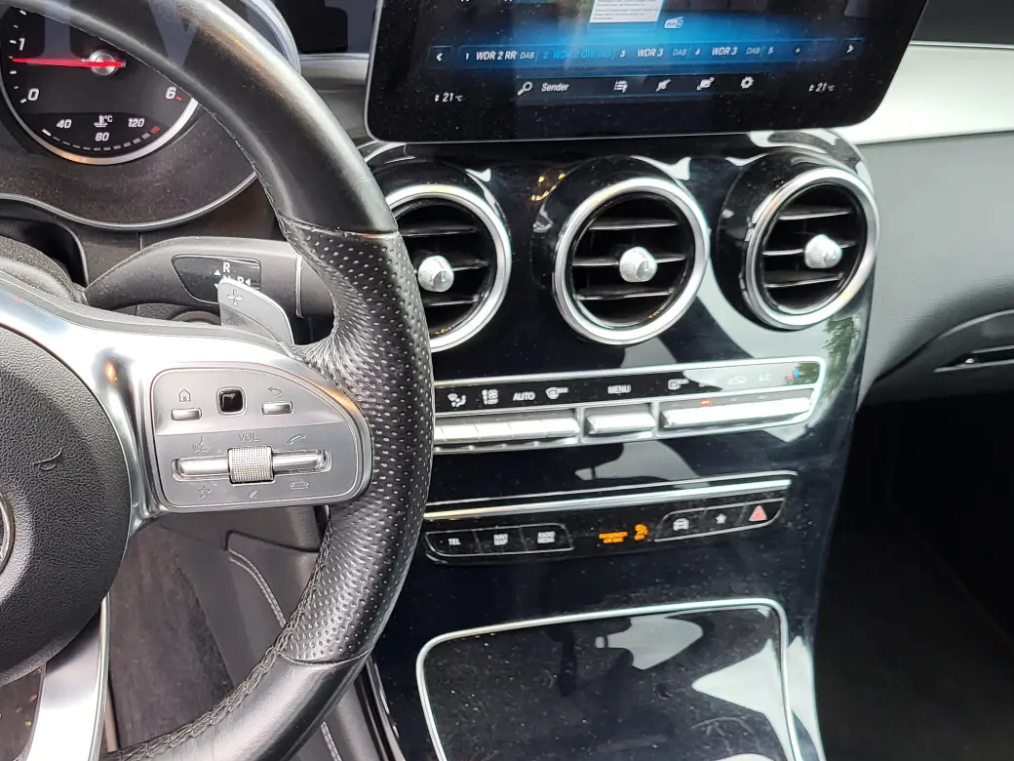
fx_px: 1406
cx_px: 246
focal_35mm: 48
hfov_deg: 38.6
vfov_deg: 30.1
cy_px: 485
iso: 80
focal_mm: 5.4
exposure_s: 1/100
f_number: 1.8
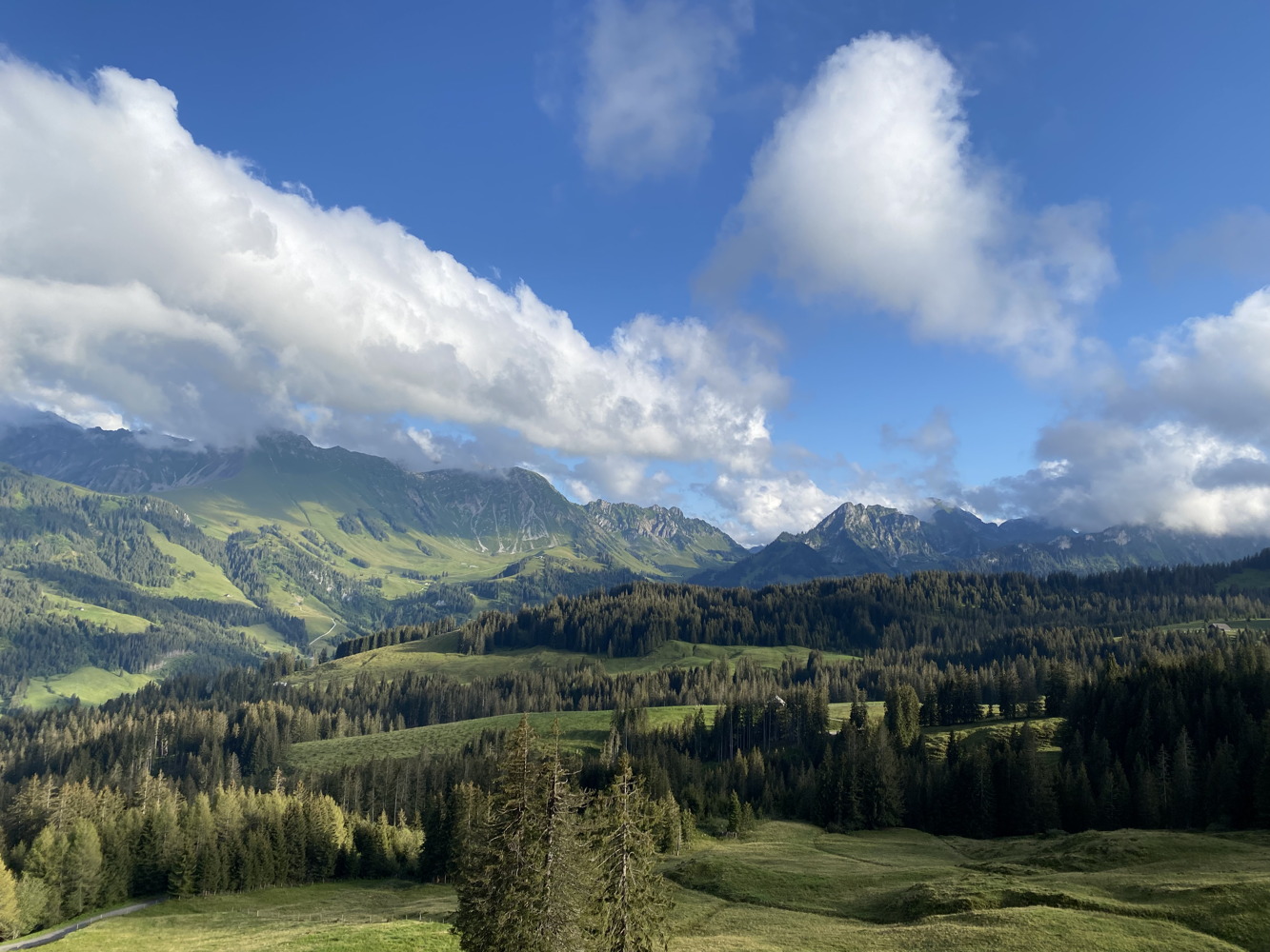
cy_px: 476
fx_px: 954
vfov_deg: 53.1
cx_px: 635
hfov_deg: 67.3
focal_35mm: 26
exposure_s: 1/2755
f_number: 1.8
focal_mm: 4.25
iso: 32
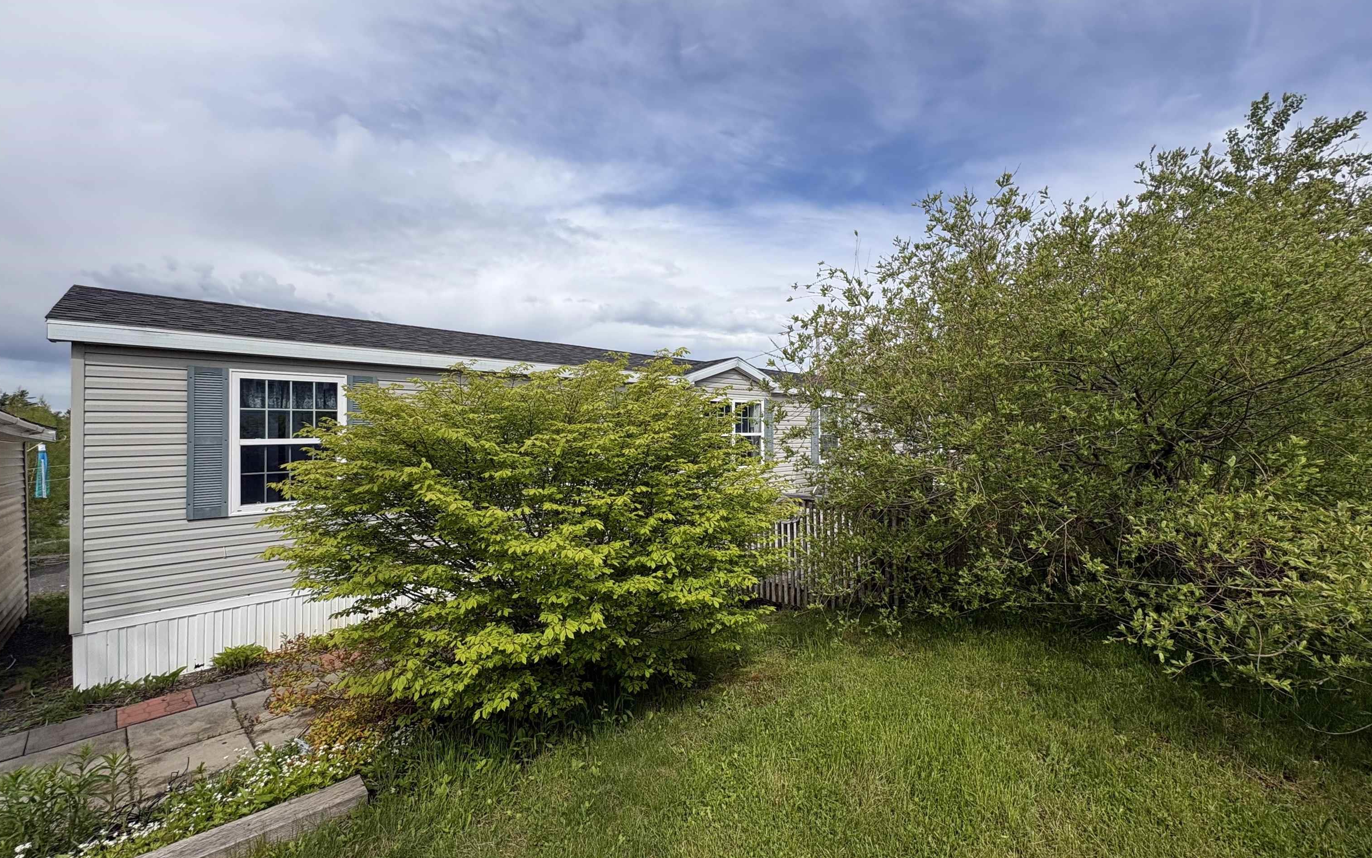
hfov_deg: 101.5
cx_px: 687
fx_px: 561
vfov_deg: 74.8
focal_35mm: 15
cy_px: 422
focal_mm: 2.22
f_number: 2.2
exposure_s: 1/2208
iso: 50
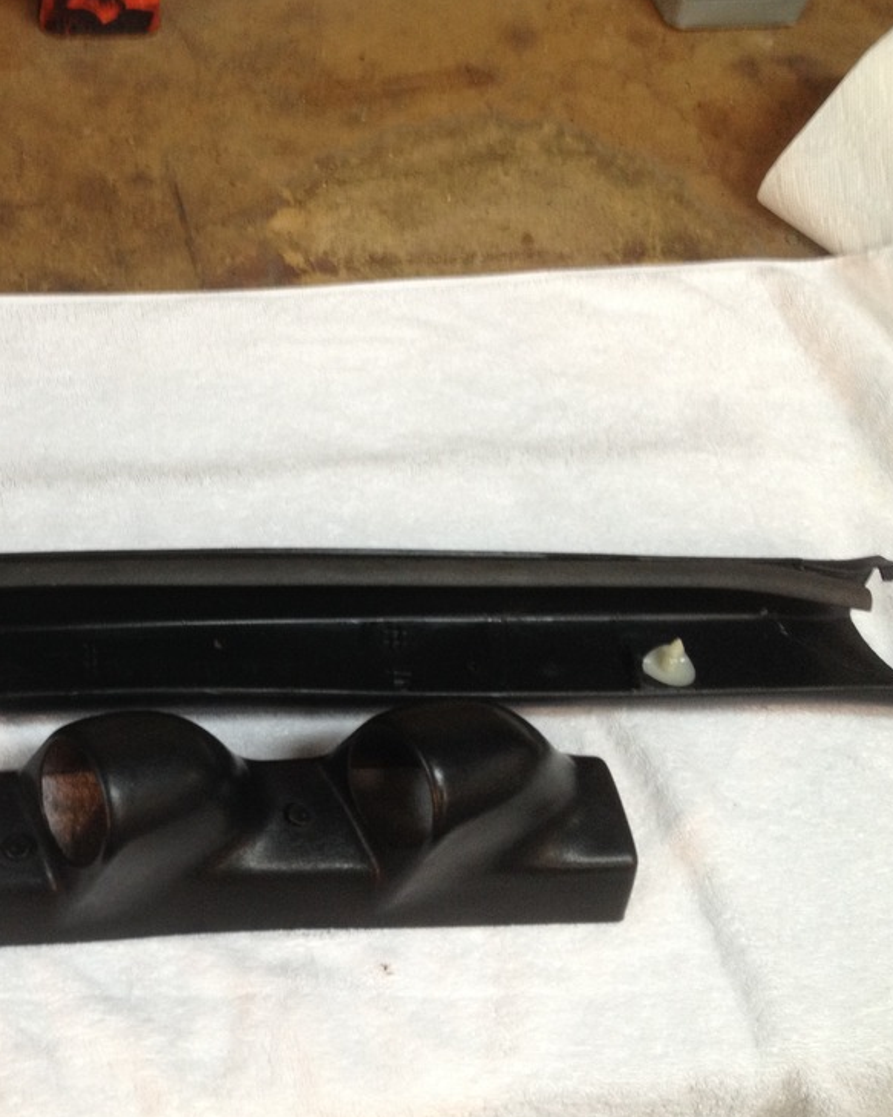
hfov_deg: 30.3
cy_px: 573
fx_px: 1586
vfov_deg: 38.8
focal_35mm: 48
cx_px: 119
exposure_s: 1/20
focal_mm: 4.28
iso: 100
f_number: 2.4
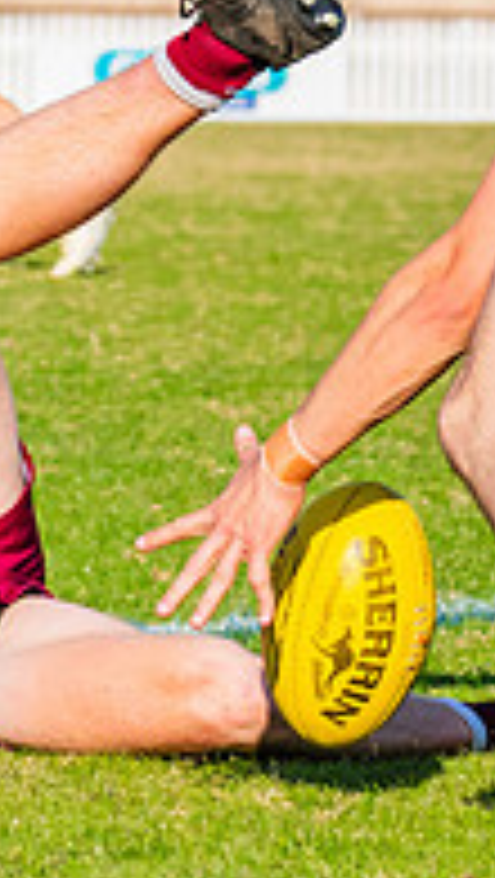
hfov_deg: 1.8
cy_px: 289
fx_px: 15367
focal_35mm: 660
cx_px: -253
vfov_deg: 3.3
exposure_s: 1/1250
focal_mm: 170
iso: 800
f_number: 10
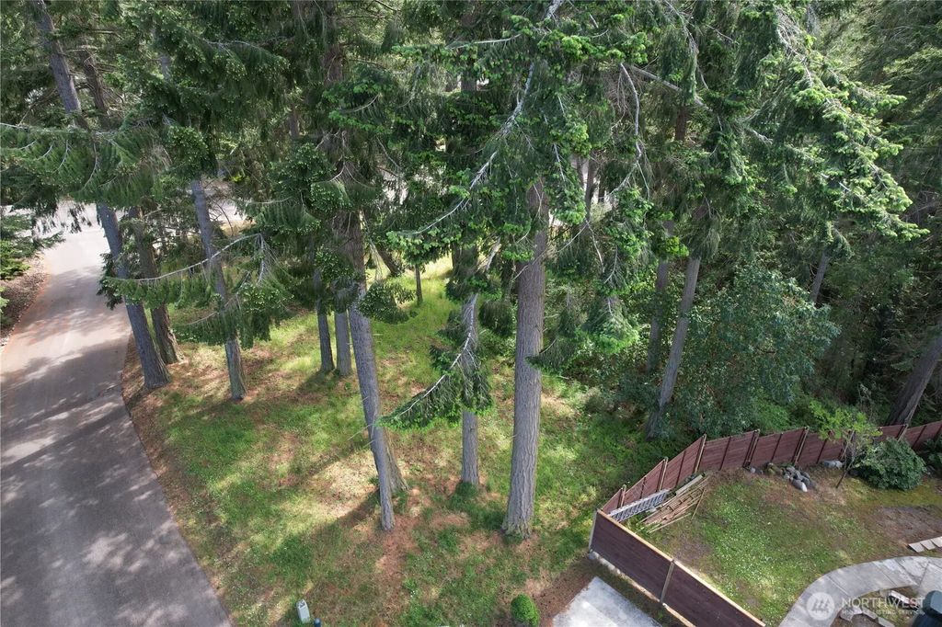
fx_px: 575
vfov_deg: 57.2
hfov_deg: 78.6
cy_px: 314
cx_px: 471
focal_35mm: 22
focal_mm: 8.38
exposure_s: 1/200
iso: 100
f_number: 2.8
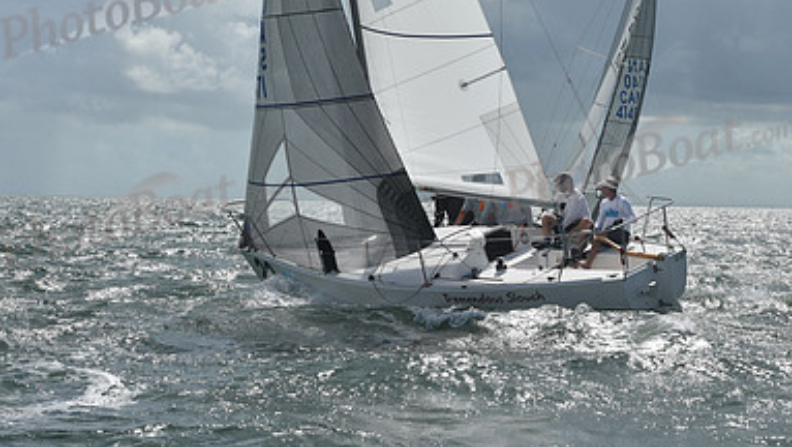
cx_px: 398
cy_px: -130
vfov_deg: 10.7
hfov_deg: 19.3
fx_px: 2333
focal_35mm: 111
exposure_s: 1/1600
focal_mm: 70
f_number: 11
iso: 250
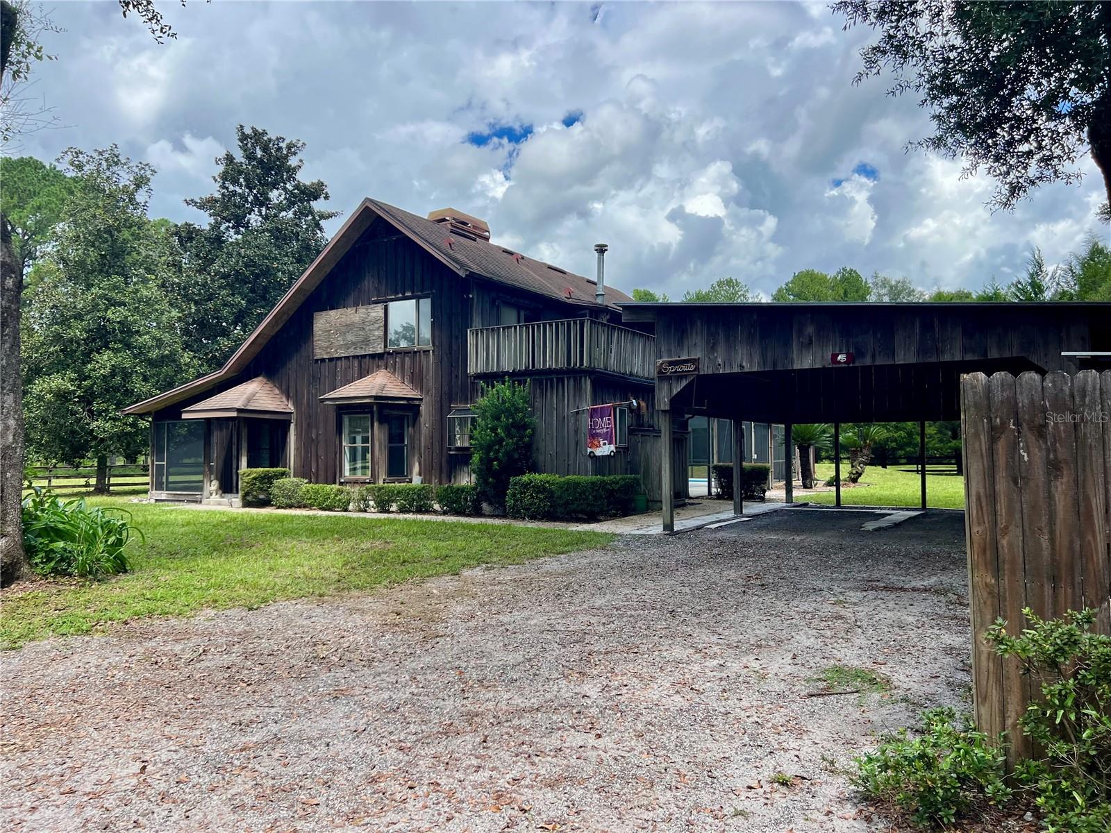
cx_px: 556
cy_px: 416
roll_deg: -0.2
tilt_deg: +3.8
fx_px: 834
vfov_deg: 53.1
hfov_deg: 67.3
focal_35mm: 26
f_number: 1.5
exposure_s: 1/2513
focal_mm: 5.7
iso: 50
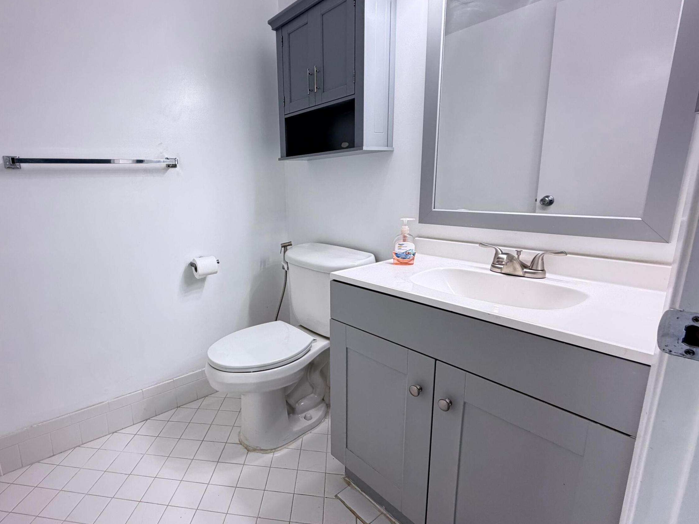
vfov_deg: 71.6
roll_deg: +3.1
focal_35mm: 18
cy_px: 264
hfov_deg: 86.6
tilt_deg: -12.5
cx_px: 279
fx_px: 363
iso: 250
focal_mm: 2.22
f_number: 2.2
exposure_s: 1/120
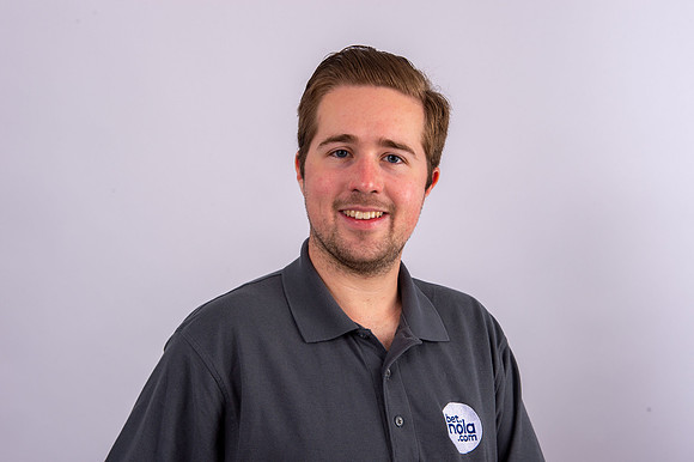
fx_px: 1060
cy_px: 231
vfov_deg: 24.6
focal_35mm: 55
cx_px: 347
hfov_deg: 36.3
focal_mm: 55
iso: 125
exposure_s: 1/200
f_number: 9
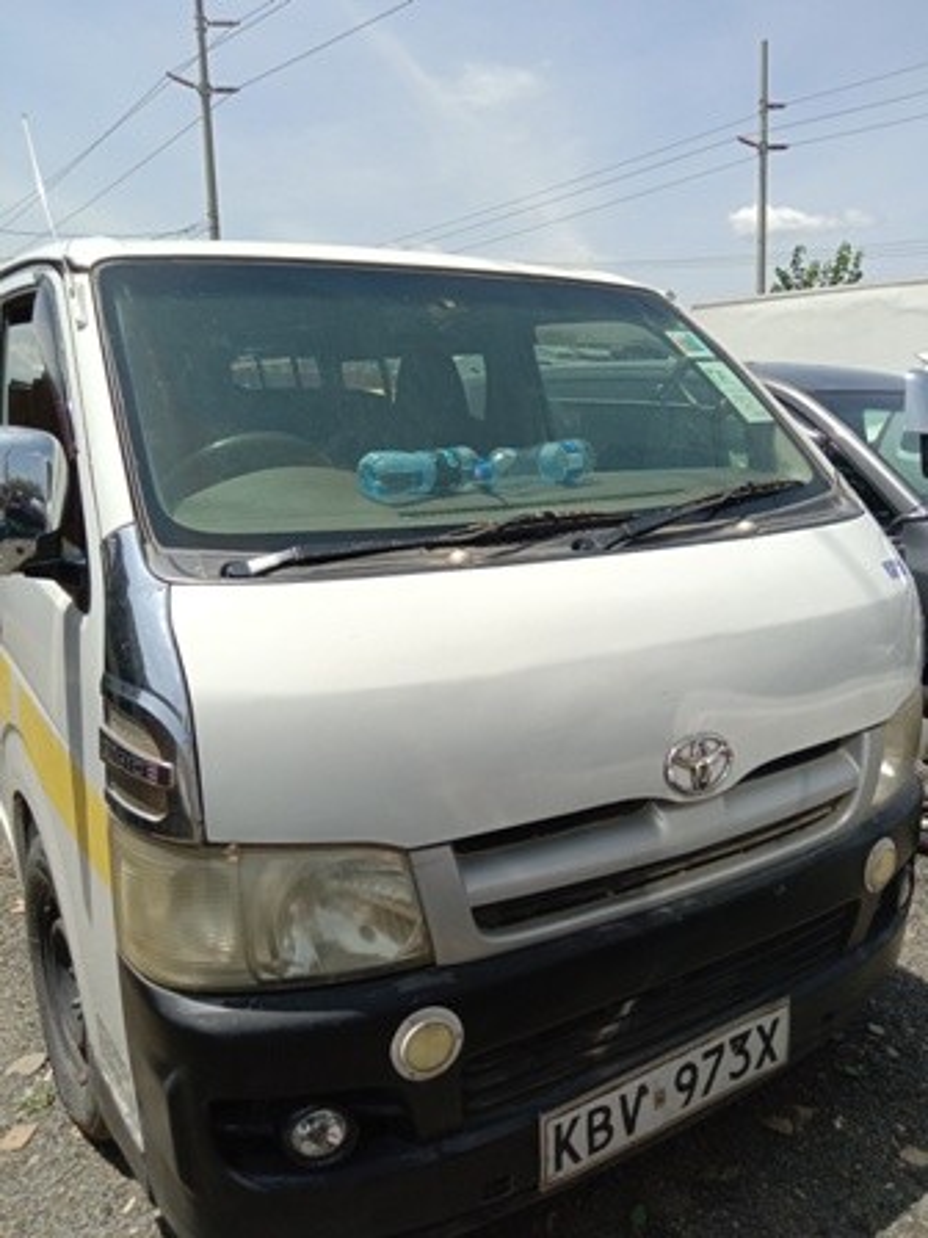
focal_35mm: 26
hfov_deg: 53.1
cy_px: 619
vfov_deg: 67.3
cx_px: 464
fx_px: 929
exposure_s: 1/1136
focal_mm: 3.65
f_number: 2.2
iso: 100
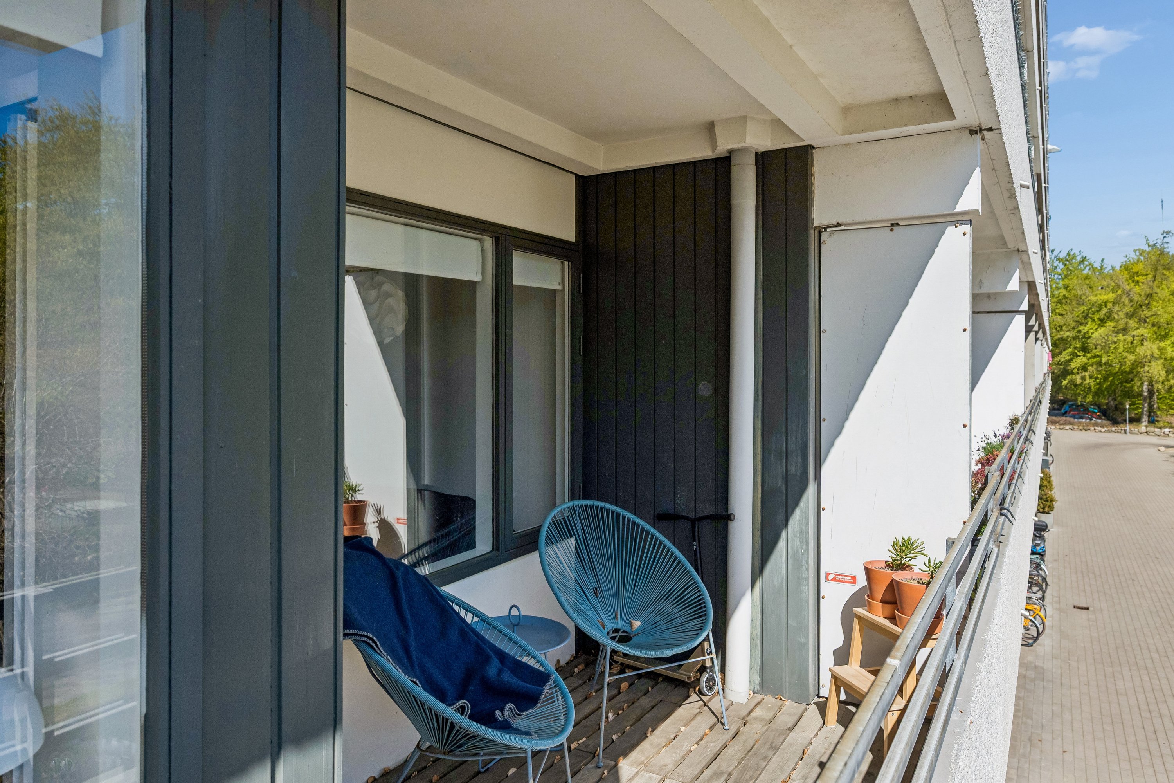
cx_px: 587
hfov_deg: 77.3
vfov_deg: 56.1
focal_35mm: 22
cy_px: 392
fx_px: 734
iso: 400
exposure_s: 1/2500
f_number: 6.3
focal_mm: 22.5
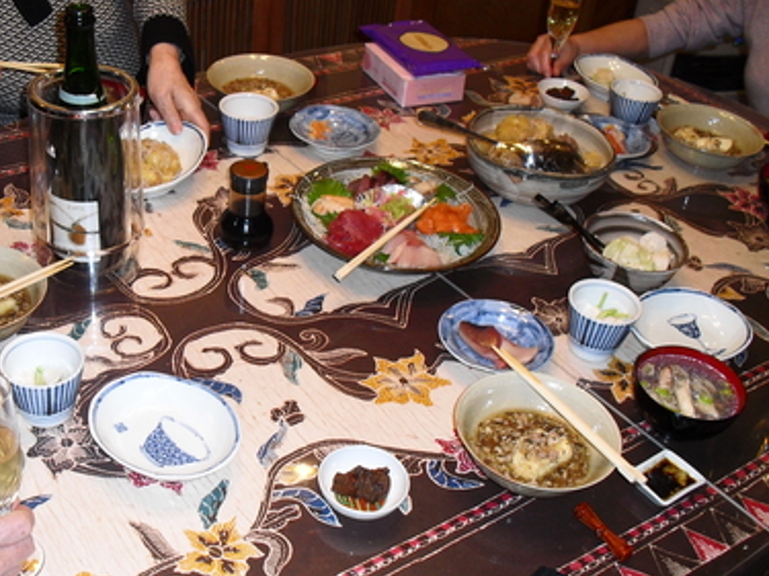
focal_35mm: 48
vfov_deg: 30.2
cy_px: 329
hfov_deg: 39.4
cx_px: 289
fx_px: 1066
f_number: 3.1
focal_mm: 6.3
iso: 200
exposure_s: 1/60
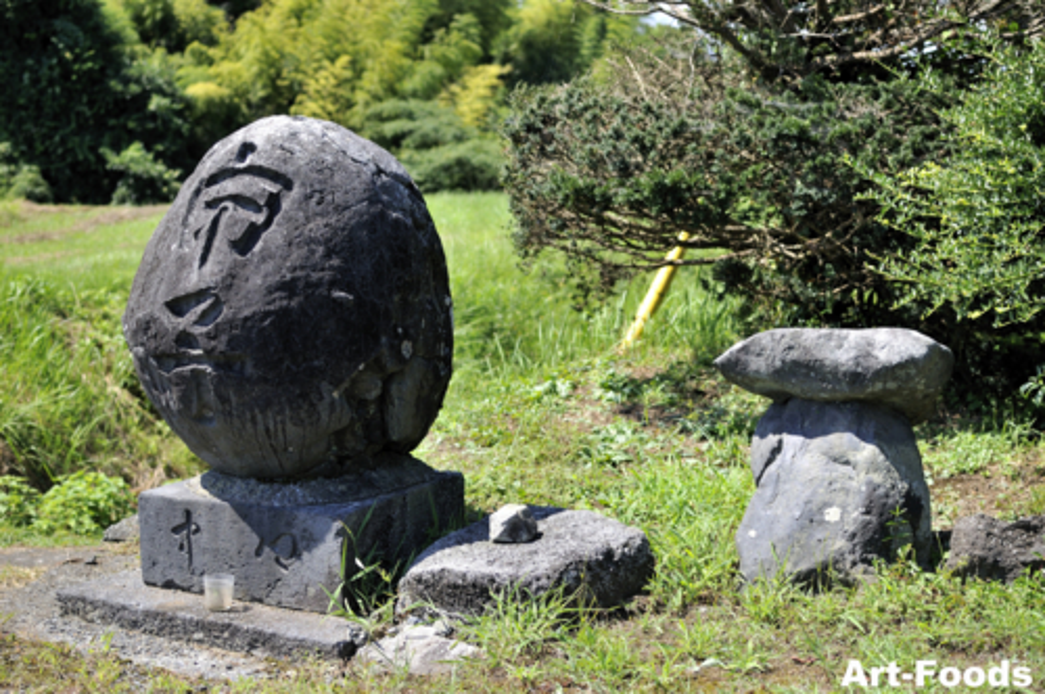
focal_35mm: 52
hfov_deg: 37.9
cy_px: 347
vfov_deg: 25.7
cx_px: 522
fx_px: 1522
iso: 200
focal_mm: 35
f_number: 2.8
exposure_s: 1/2000
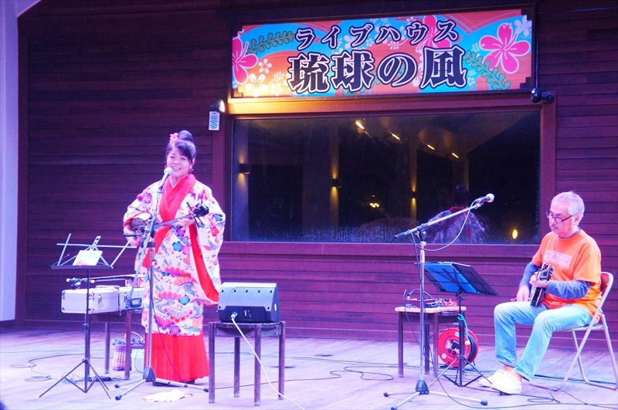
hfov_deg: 27.6
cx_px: 309
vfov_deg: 18.5
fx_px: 1260
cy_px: 205
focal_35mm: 74
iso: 1600
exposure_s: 1/15
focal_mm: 49
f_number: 5
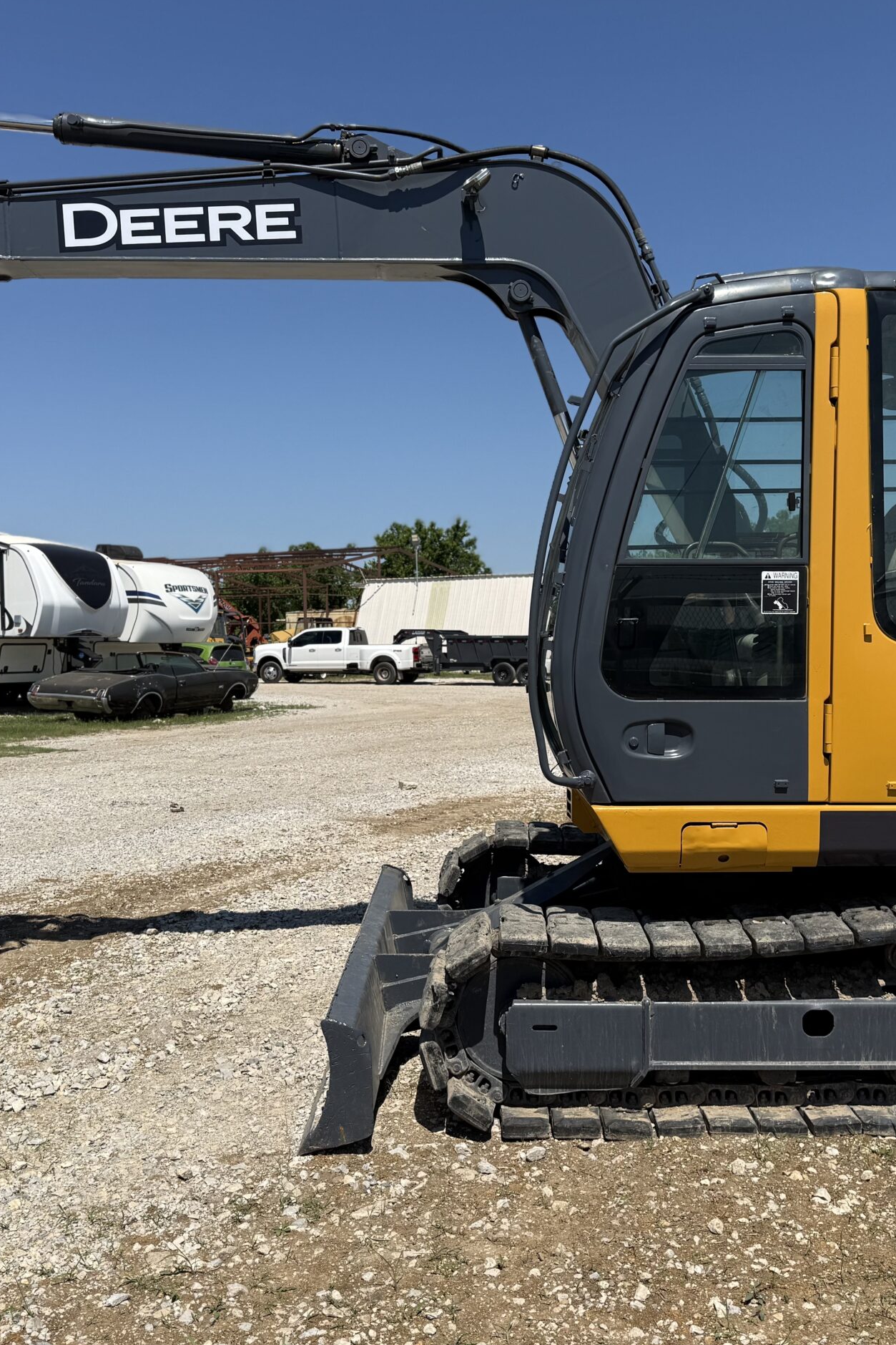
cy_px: 669
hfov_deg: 38.8
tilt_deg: -2.6
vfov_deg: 55.8
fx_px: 1269
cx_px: 509
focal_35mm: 34
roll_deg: +1.3
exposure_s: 1/7353
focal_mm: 6.76
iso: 80
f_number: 1.78
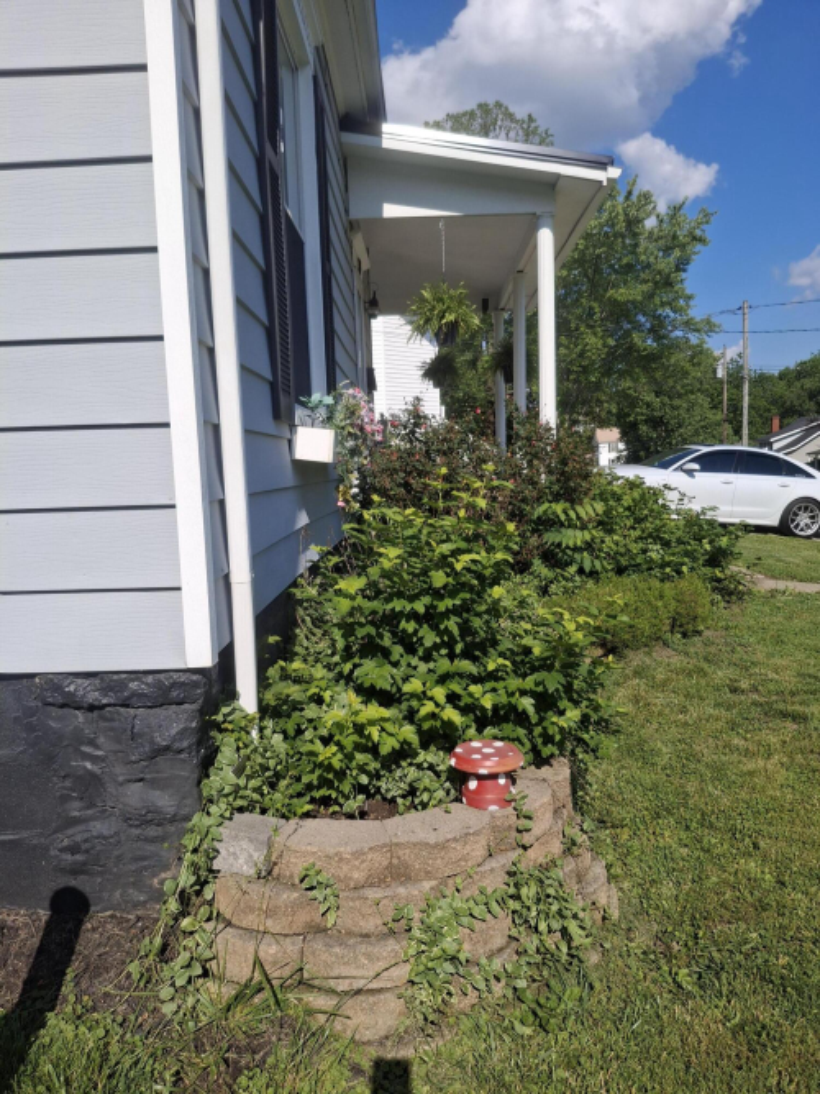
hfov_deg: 54.9
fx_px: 790
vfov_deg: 69.4
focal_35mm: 25
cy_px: 547
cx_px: 410
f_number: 1.8
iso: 32
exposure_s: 1/2833
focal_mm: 4.69
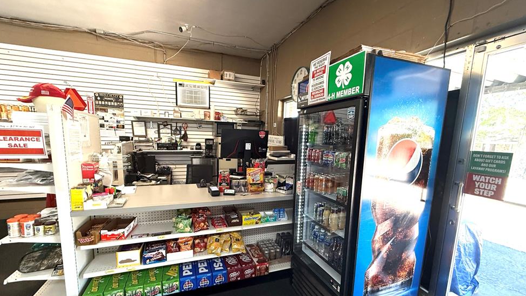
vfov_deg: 66.7
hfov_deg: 99.4
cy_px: 170
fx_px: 223
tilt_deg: -5.7
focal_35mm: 16
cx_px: 259
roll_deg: -2.4
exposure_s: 1/120
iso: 200
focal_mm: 2.22
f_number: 2.2
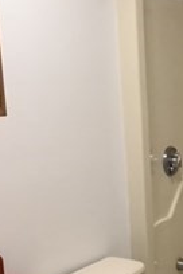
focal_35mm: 76
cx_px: 226
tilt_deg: -19.1
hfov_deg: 17.1
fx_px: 579
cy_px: 267
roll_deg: -0.9
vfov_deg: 25.5
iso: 400
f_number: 2.4
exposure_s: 1/40
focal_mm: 3.3
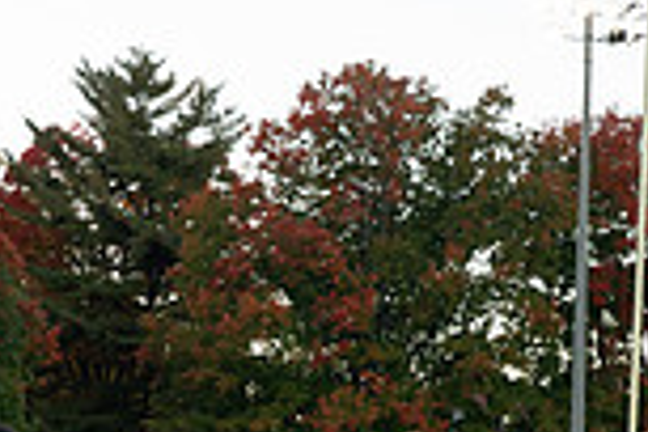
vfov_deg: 10.4
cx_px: 159
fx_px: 2268
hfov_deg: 16.2
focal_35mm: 126
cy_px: 718
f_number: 5.6
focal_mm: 28
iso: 100
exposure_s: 1/200
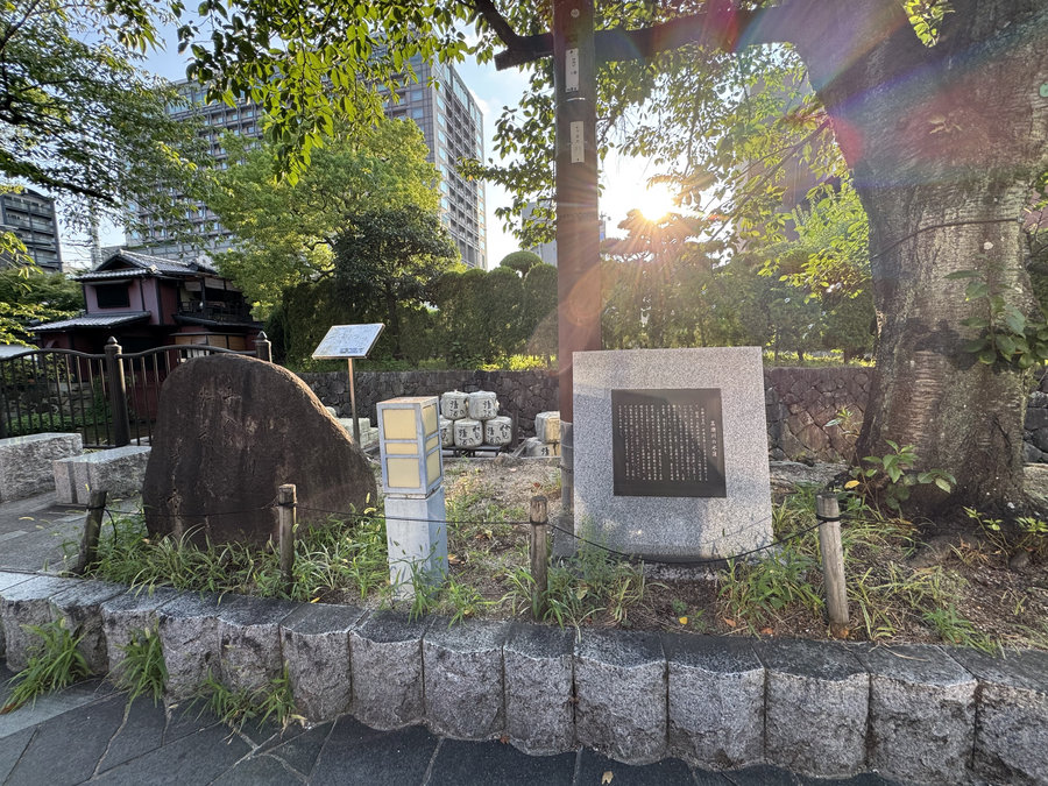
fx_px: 424
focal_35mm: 14
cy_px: 393
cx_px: 524
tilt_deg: -6.3
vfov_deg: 85.7
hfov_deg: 102.1
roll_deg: +1.8
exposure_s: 1/236
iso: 40
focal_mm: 2.22
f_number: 2.2
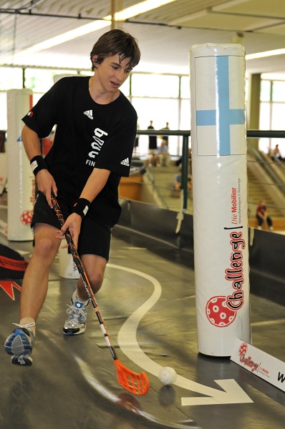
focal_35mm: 63
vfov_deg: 31.9
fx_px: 751
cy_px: 214
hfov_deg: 21.5
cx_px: 142
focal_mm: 42
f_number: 2.8
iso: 800
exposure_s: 1/125
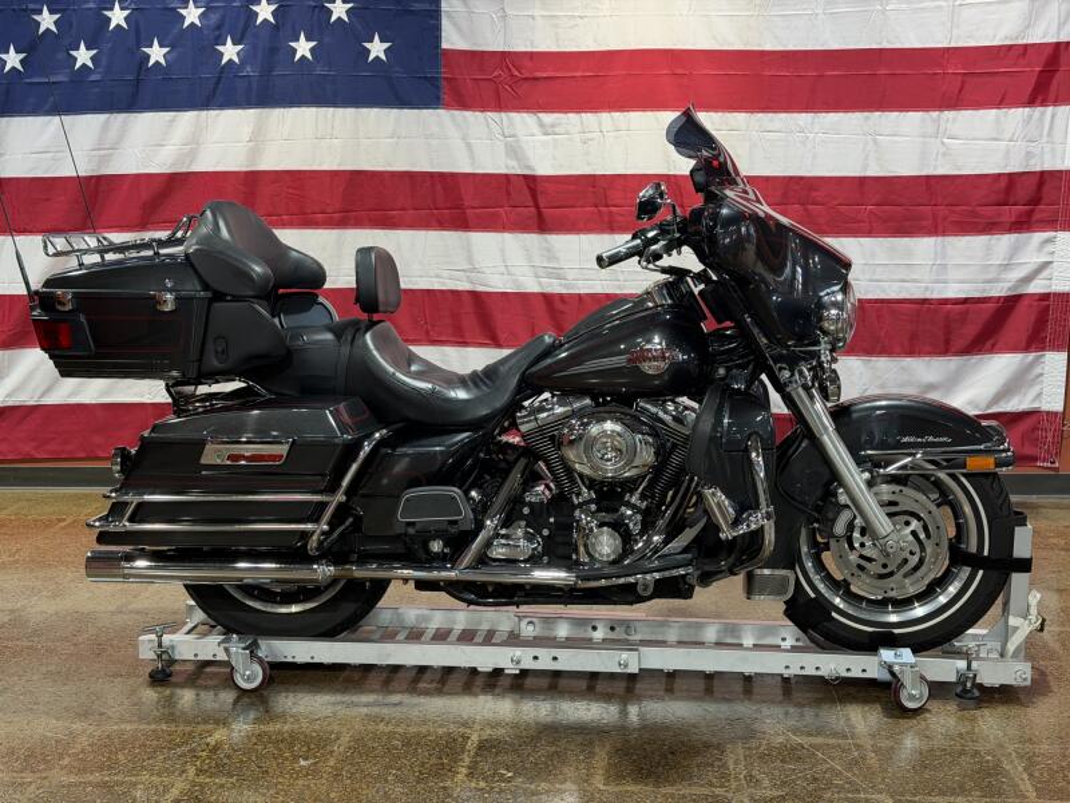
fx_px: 1484
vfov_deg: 30.3
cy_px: 402
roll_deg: +0.8
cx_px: 535
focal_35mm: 48
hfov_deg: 39.7
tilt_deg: -8.8
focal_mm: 6.76
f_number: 1.78
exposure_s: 1/60
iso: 80
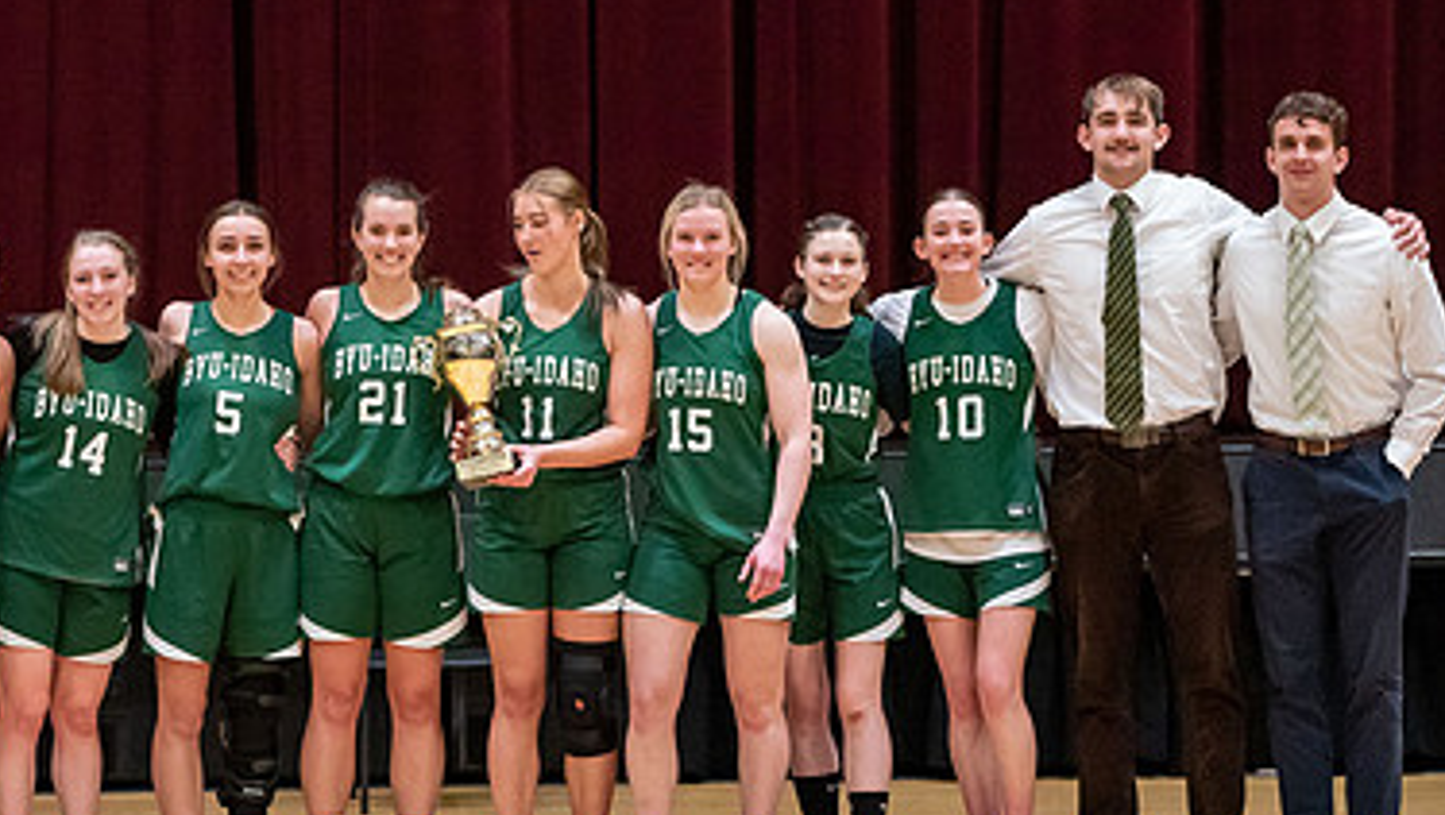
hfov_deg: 14.5
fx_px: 5675
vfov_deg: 8.2
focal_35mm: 148
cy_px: 424
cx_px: 363
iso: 4000
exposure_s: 1/500
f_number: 2.8
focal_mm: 78
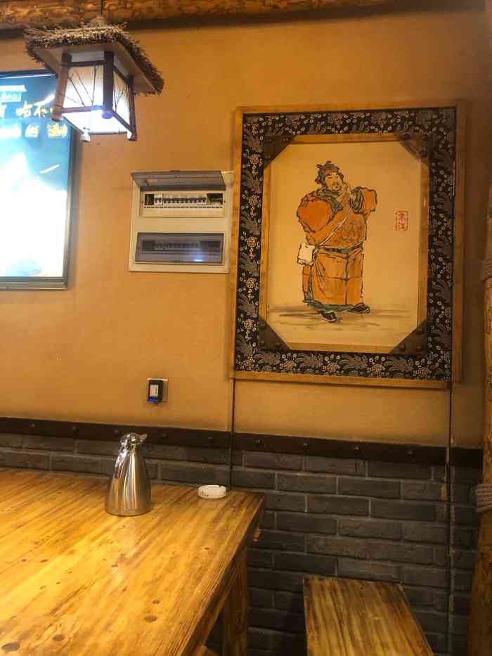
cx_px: 246
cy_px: 328
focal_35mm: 28
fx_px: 531
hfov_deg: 49.8
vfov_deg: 63.4
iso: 100
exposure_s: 1/13
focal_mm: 4
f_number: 1.8
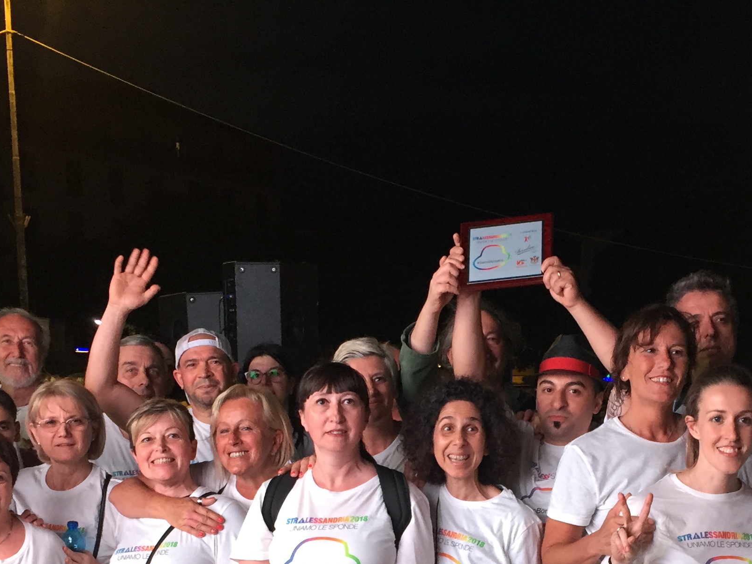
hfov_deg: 32.6
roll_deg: -0.6
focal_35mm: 59
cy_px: 573
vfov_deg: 23.7
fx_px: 1282
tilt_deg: -8.1
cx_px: 445
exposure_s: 1/33
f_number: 2.2
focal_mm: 4.15
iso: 80
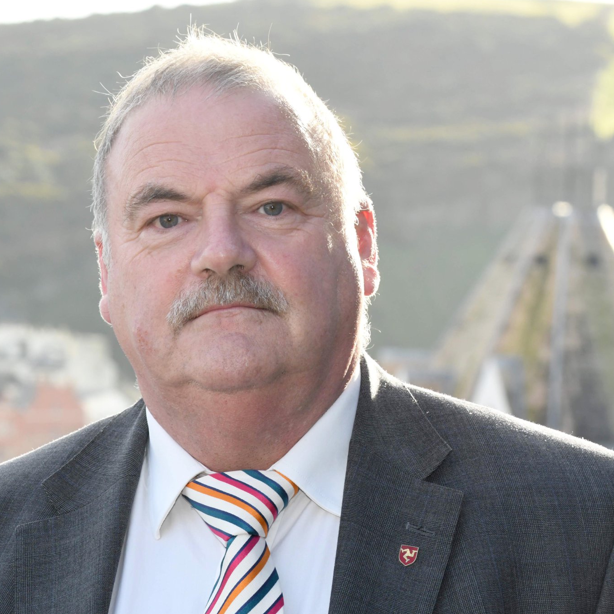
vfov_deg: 8.6
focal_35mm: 203
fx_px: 4067
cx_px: 213
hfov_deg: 8.6
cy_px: 306
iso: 800
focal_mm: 105
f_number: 9
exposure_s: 1/250
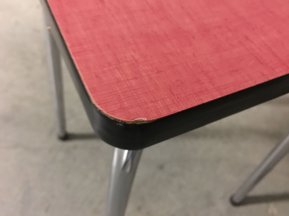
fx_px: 242
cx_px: 144
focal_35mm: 29
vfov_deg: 48.2
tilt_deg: -52.5
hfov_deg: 61.7
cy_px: 108
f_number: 2.2
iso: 160
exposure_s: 1/4
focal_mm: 4.15
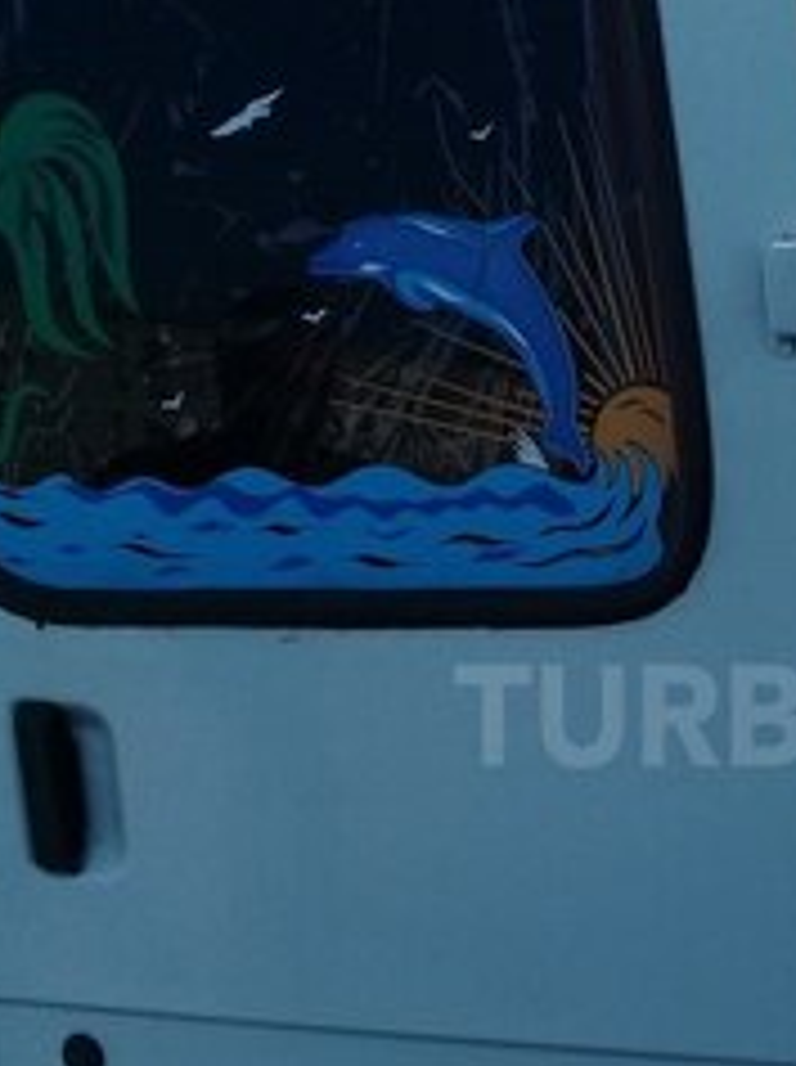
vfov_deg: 29.6
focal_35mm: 65
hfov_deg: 21.7
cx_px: 800
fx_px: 1998
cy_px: 715
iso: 64
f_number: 2.2
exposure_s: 1/1876
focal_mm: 3.3
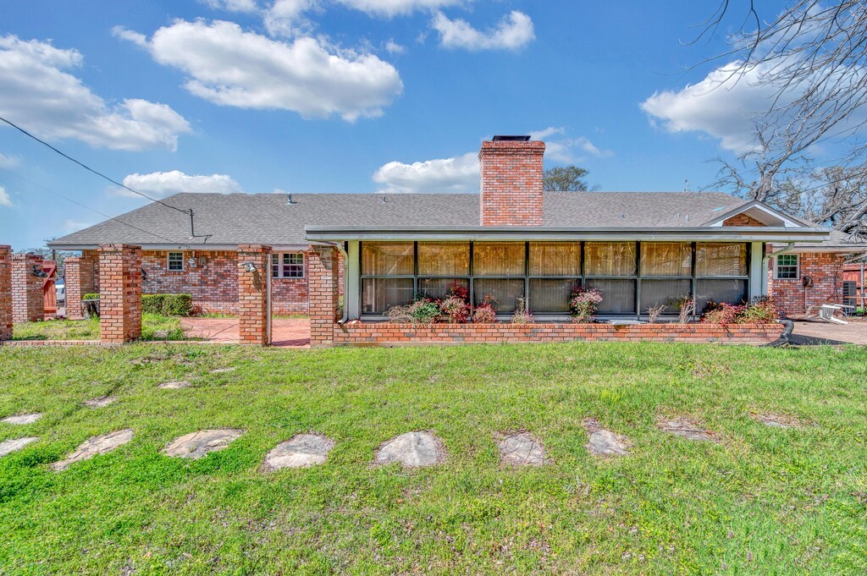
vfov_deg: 81.1
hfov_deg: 104.3
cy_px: 288
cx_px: 434
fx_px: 337
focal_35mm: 14
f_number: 8
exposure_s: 1/250
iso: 100
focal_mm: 14
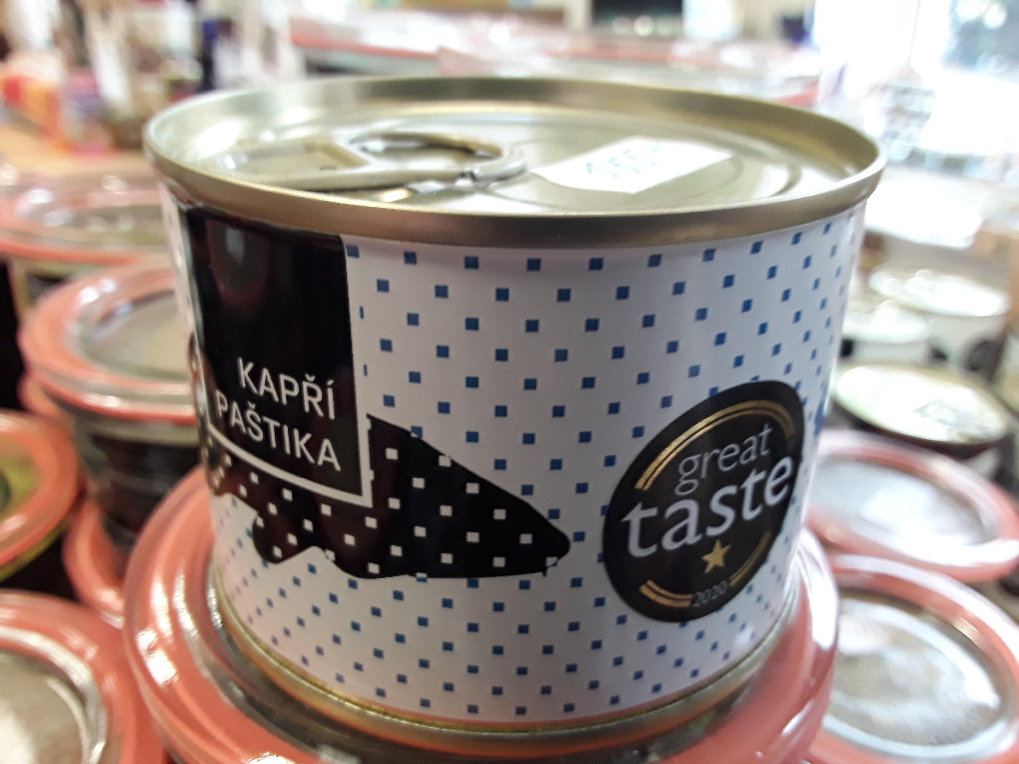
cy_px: 382
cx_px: 510
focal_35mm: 27
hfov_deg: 65.3
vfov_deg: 51.4
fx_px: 795
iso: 160
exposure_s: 1/33
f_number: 1.9
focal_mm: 2.91
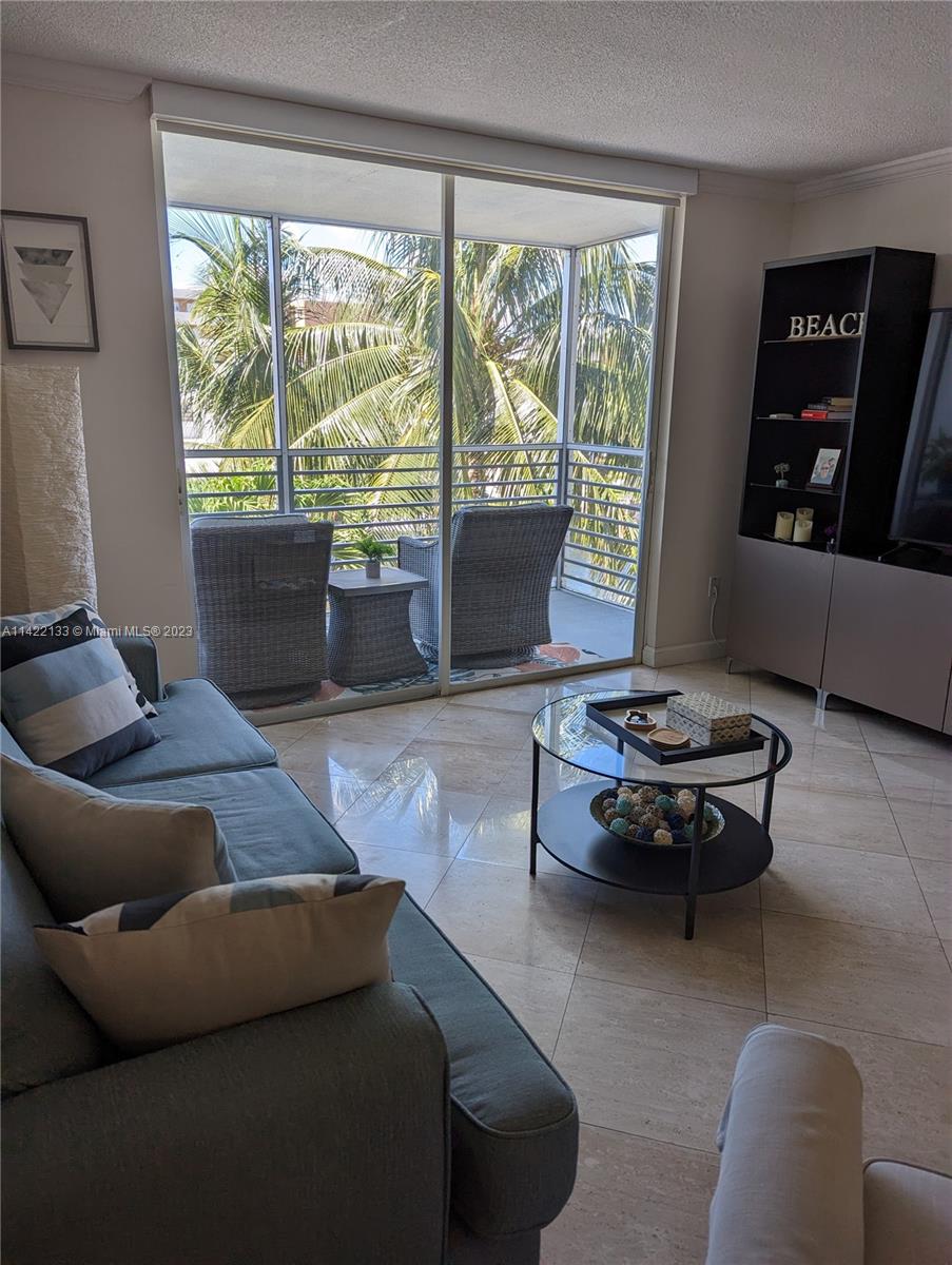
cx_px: 476
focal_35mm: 24
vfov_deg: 71.5
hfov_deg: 56.9
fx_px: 878
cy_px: 632
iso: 37
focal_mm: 6.81
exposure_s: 1/176
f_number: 1.85
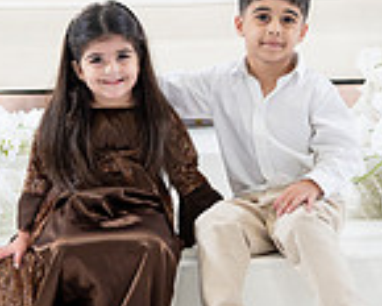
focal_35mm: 105
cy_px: 197
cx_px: 177
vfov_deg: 14.7
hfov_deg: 18.3
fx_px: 1187
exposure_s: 1/160
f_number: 2
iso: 320
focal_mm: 28
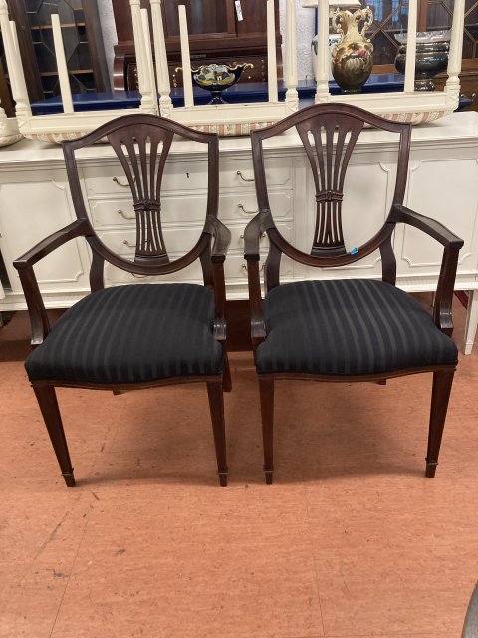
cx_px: 239
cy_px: 319
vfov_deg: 63.4
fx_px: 516
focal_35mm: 28
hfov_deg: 49.7
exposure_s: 1/50
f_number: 1.8
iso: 250
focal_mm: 3.99
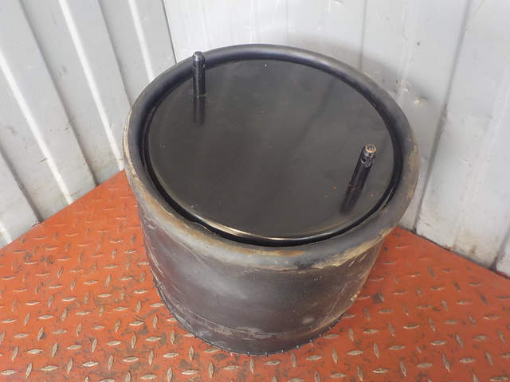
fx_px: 442
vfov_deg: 46.8
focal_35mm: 30
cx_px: 255
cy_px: 191
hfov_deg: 60.0
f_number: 3.3
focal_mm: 4.1
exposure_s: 1/30
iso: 160
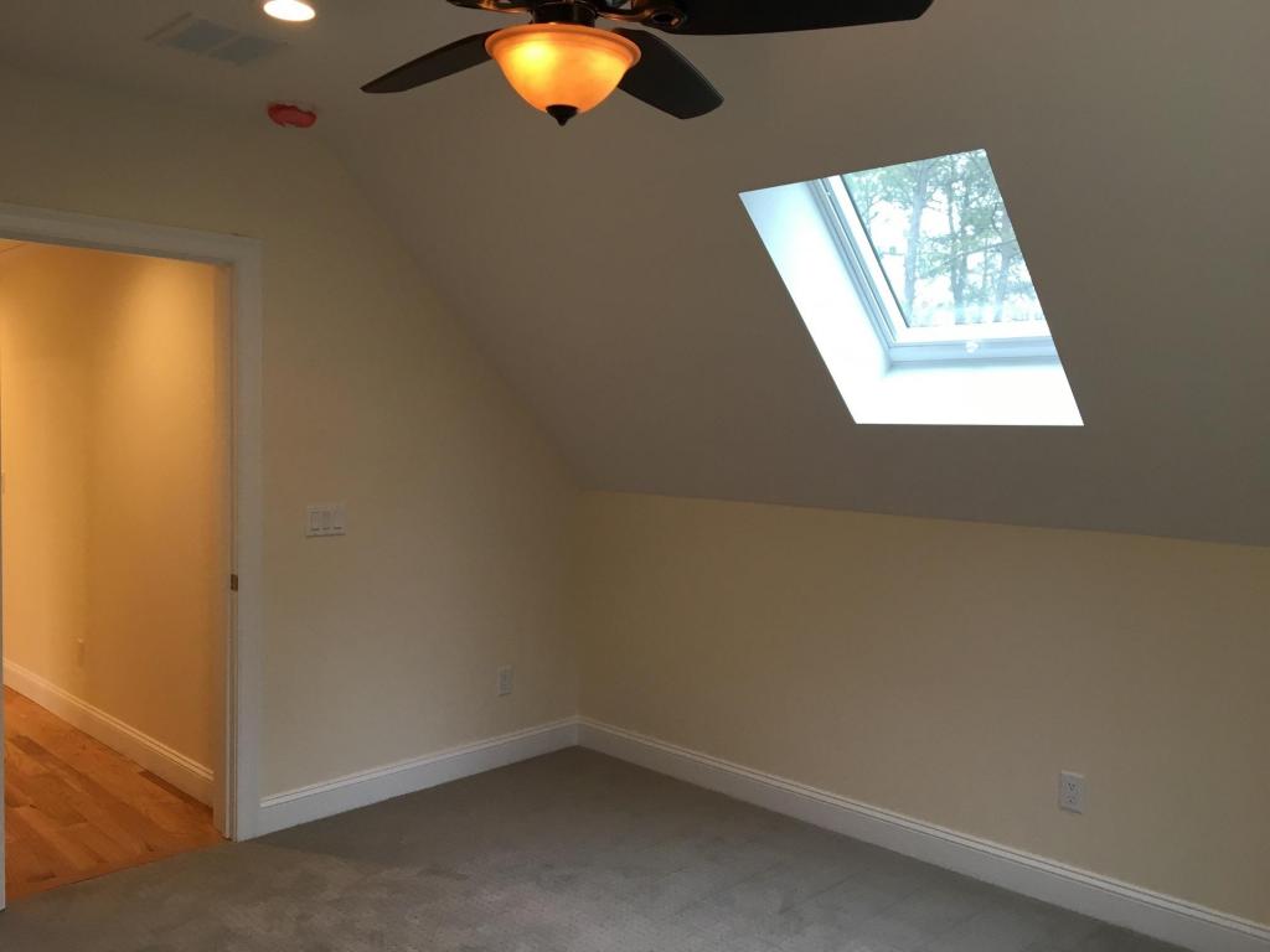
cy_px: 476
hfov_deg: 61.7
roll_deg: -0.4
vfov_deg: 48.2
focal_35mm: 29
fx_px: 1064
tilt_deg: -2.3
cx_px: 635
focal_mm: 4.15
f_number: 2.2
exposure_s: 1/30
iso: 32
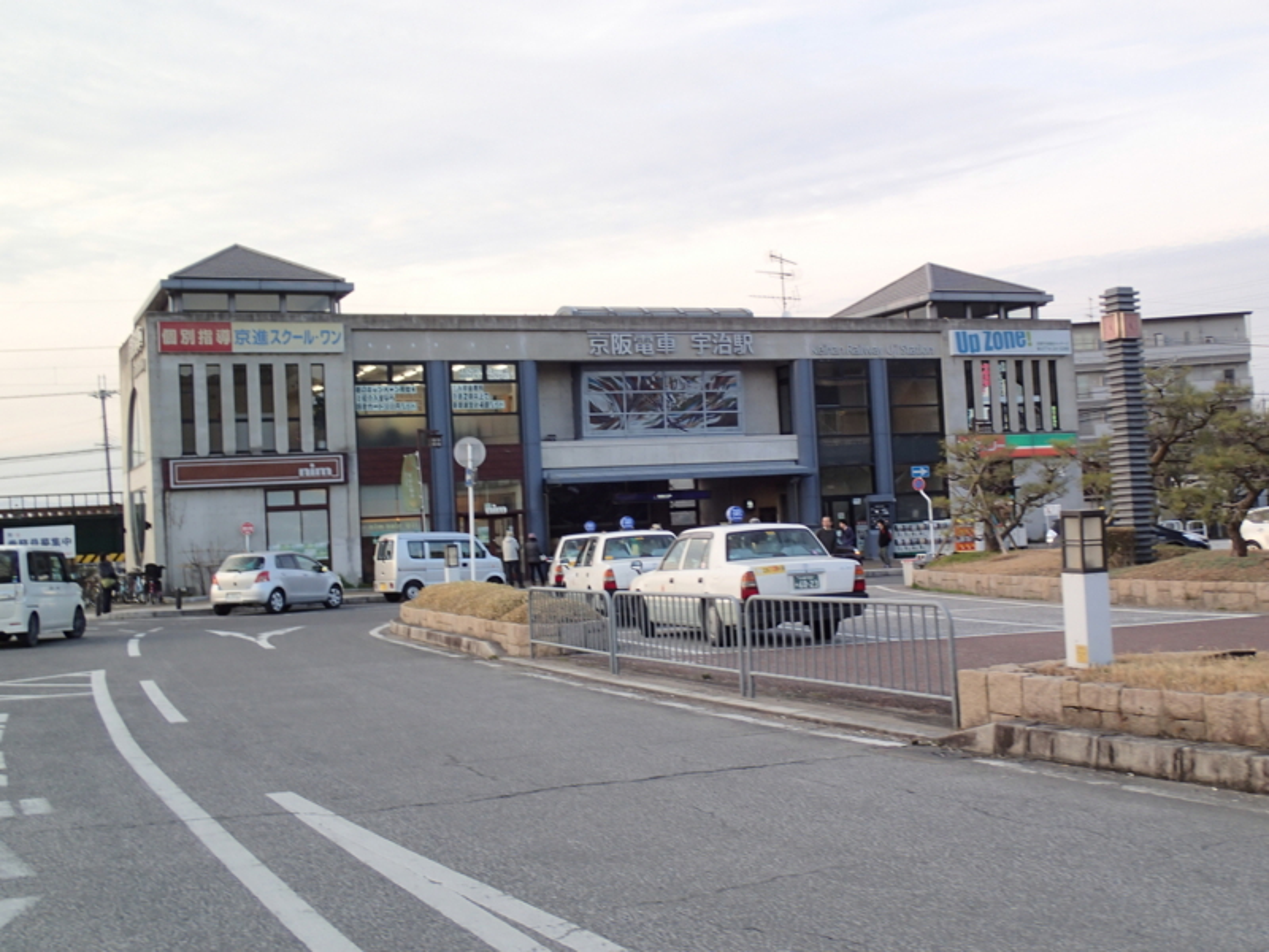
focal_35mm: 40
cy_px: 476
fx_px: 1466
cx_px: 634
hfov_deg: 46.8
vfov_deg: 36.0
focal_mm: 7.34
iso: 100
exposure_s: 1/125
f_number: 4
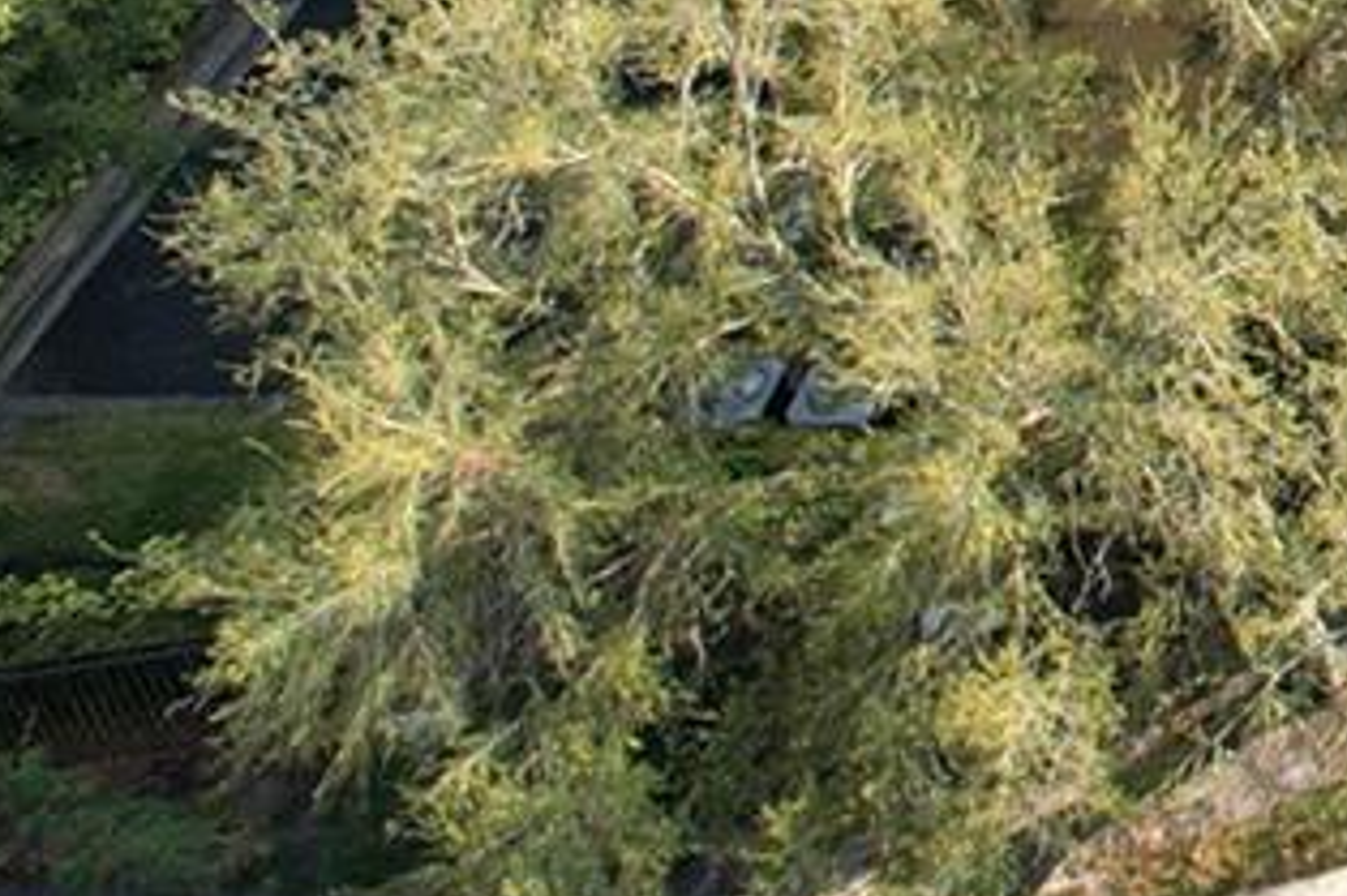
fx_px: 4188
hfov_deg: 13.9
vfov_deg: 10.7
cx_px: 3063
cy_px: -1153
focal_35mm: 112
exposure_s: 1/725
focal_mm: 8.38
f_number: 2.8
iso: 100
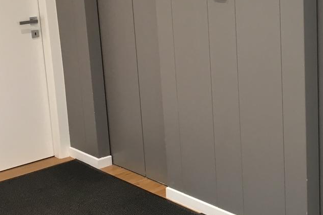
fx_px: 637
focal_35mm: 71
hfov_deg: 27.5
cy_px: 76
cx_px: 287
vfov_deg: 19.1
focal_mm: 4.15
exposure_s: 1/33
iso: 80
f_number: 2.2
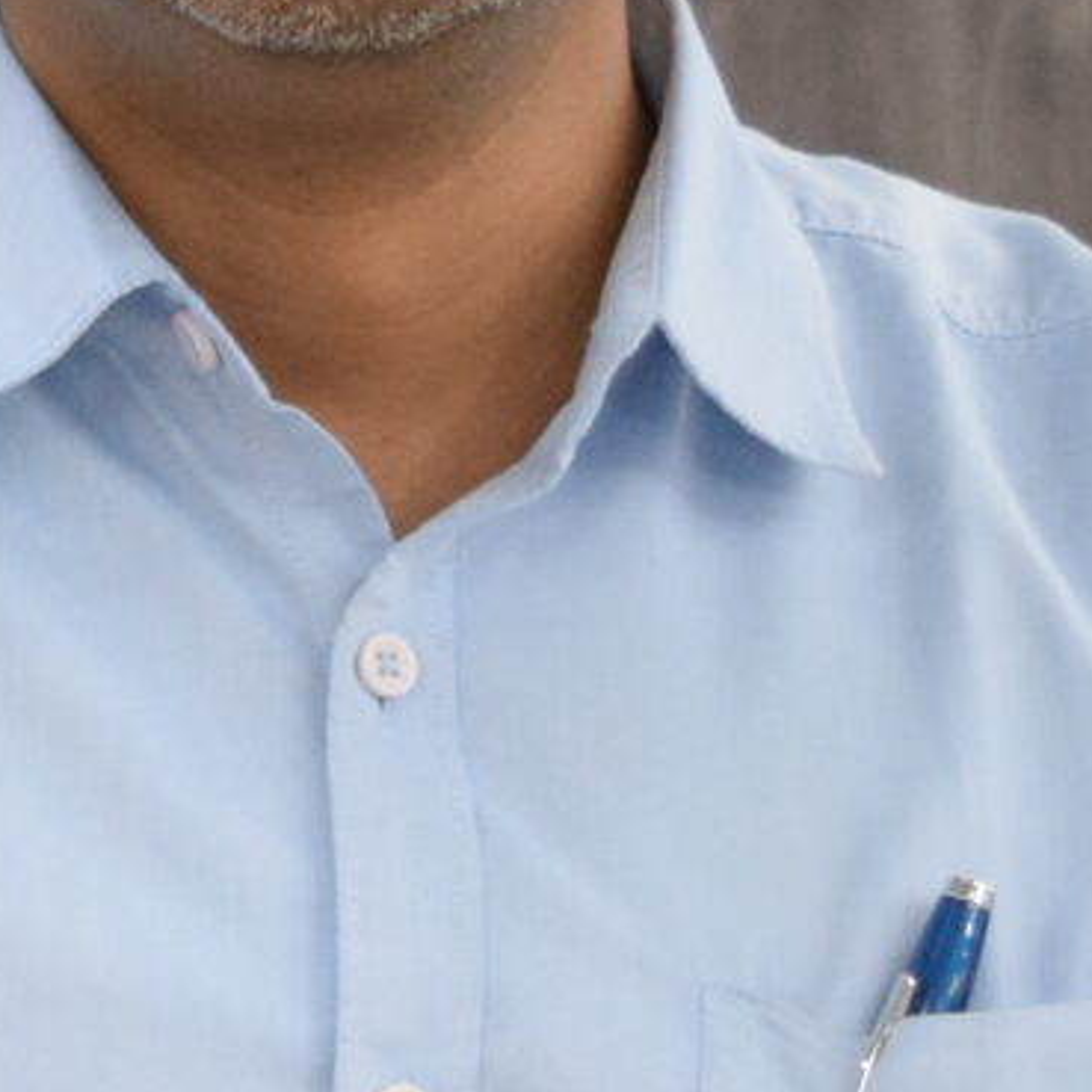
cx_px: -210
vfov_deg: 9.4
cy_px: 756
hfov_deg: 9.3
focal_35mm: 186
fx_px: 6637
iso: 1600
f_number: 3.8
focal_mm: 21
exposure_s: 1/80
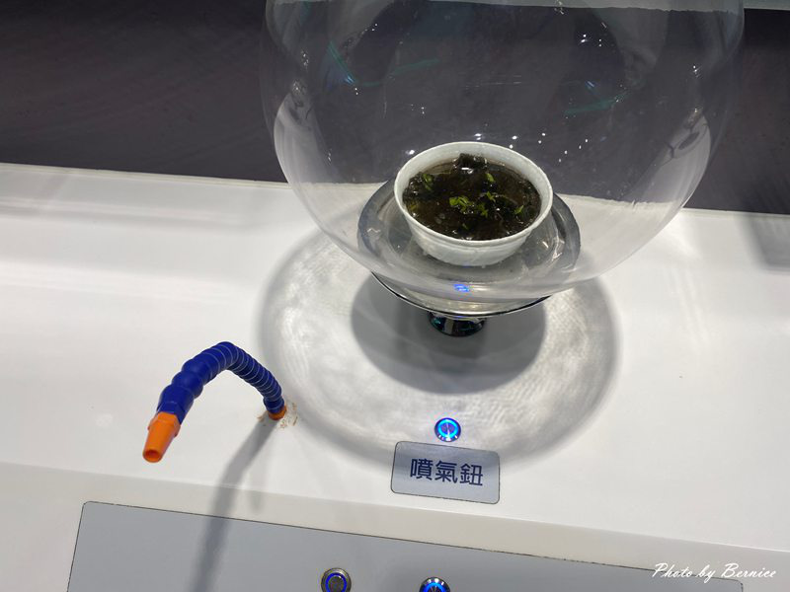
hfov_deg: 67.3
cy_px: 296
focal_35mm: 26
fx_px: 593
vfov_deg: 53.1
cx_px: 395
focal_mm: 4.25
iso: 40
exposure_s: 1/120
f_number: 1.8
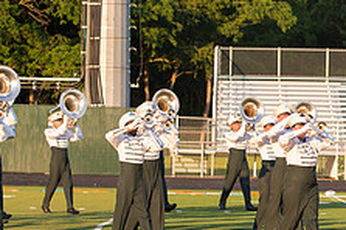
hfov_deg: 9.0
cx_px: 367
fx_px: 2188
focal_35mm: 228
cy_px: 174
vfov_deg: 6.0
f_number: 5
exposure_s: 1/640
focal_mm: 70
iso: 250
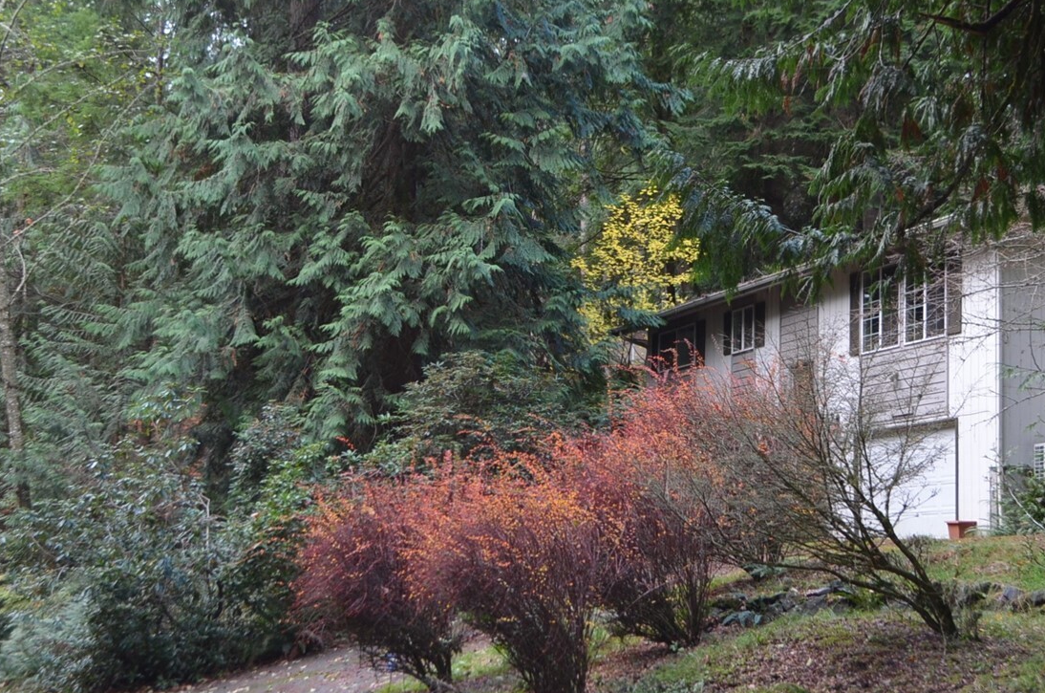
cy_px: 398
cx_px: 531
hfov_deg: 35.7
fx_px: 1622
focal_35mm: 56
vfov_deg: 24.1
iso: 400
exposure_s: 1/90
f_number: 4.8
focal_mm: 24
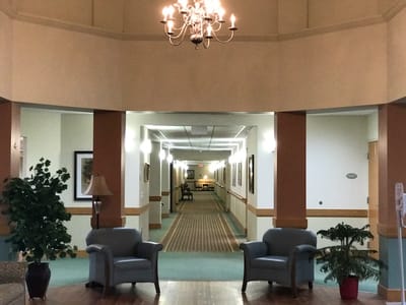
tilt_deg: +2.4
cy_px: 152
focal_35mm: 57
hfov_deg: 33.8
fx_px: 669
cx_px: 203
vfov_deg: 25.7
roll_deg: -0.6
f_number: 2.8
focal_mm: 6.6
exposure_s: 1/60
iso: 320
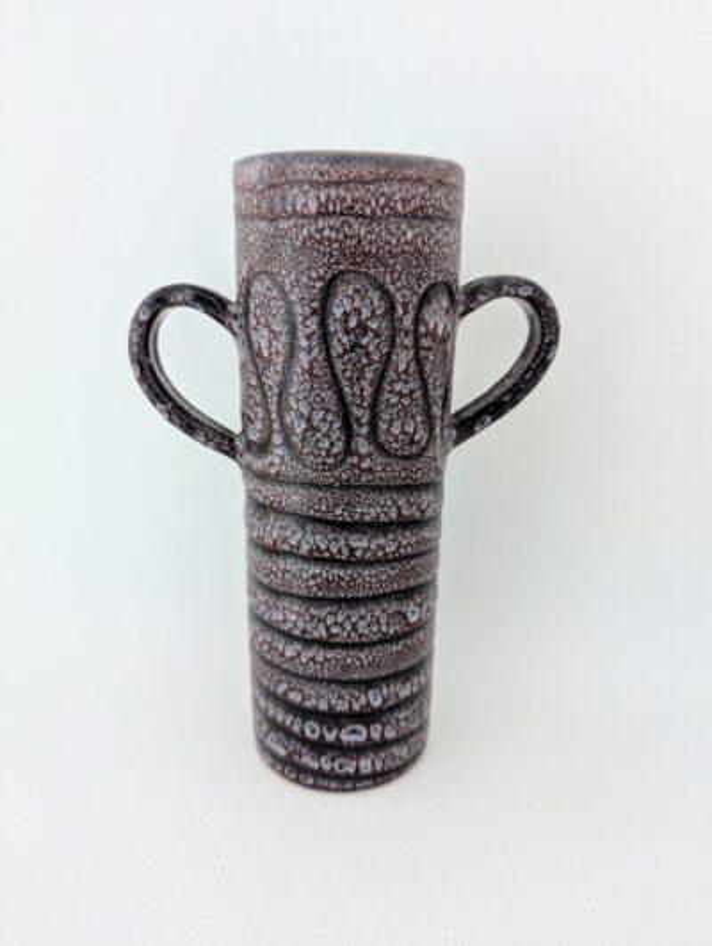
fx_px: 656
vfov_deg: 71.5
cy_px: 473
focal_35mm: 24
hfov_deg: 57.0
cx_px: 356
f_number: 1.85
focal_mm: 6.81
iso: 186
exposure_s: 1/244
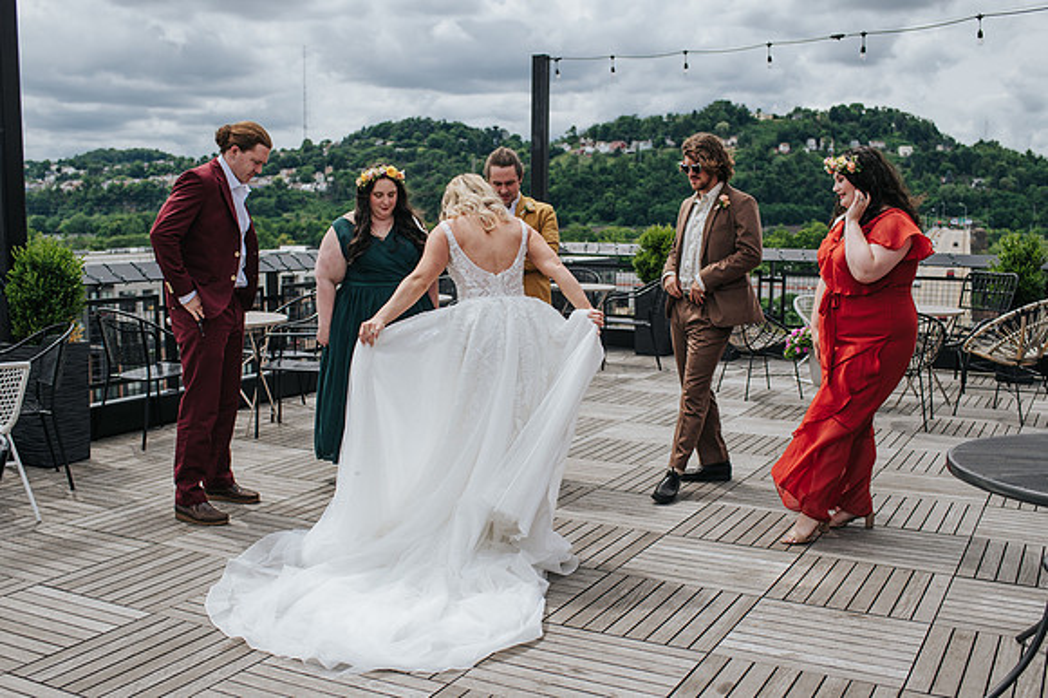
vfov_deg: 34.2
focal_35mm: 39
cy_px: 389
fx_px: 1134
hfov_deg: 49.6
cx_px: 524
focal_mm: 35
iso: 100
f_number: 3.5
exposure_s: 1/1250
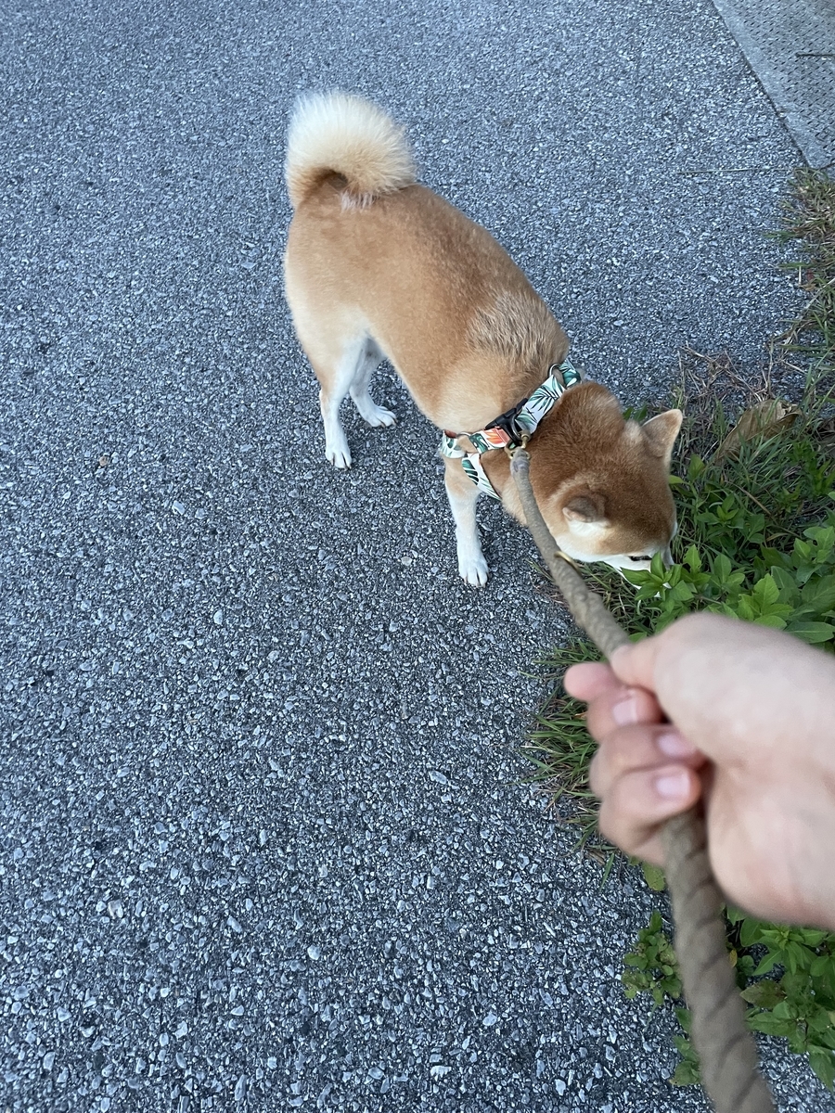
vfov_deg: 67.3
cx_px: 418
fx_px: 836
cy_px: 556
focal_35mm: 26
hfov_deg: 53.1
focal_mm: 4.2
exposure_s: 1/60
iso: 200
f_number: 1.6
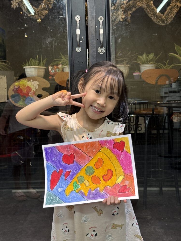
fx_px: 335
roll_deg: +0.9
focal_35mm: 48
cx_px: 90
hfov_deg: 30.3
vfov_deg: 39.7
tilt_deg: -5.6
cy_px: 120
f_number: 1.78
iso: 80
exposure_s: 1/50
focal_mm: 6.76
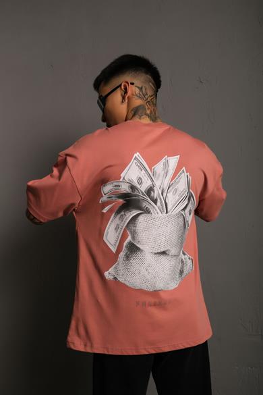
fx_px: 384
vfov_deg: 54.4
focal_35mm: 35
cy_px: 198
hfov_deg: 37.9
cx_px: 132
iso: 160
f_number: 5
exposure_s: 1/160
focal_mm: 23.3
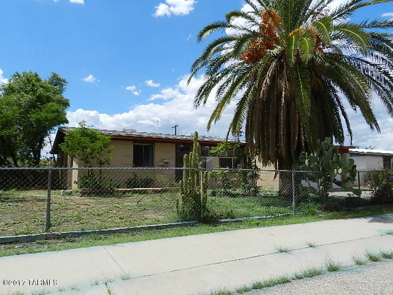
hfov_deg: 69.4
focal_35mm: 25
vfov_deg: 54.9
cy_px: 148
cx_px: 196
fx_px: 284
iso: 160
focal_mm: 4.5
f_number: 5
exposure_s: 1/1000
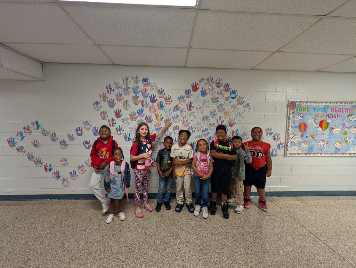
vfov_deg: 94.6
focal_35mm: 12
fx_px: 124
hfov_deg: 110.5
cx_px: 178
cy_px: 134
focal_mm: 2.02
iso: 114
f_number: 1.7
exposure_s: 1/60
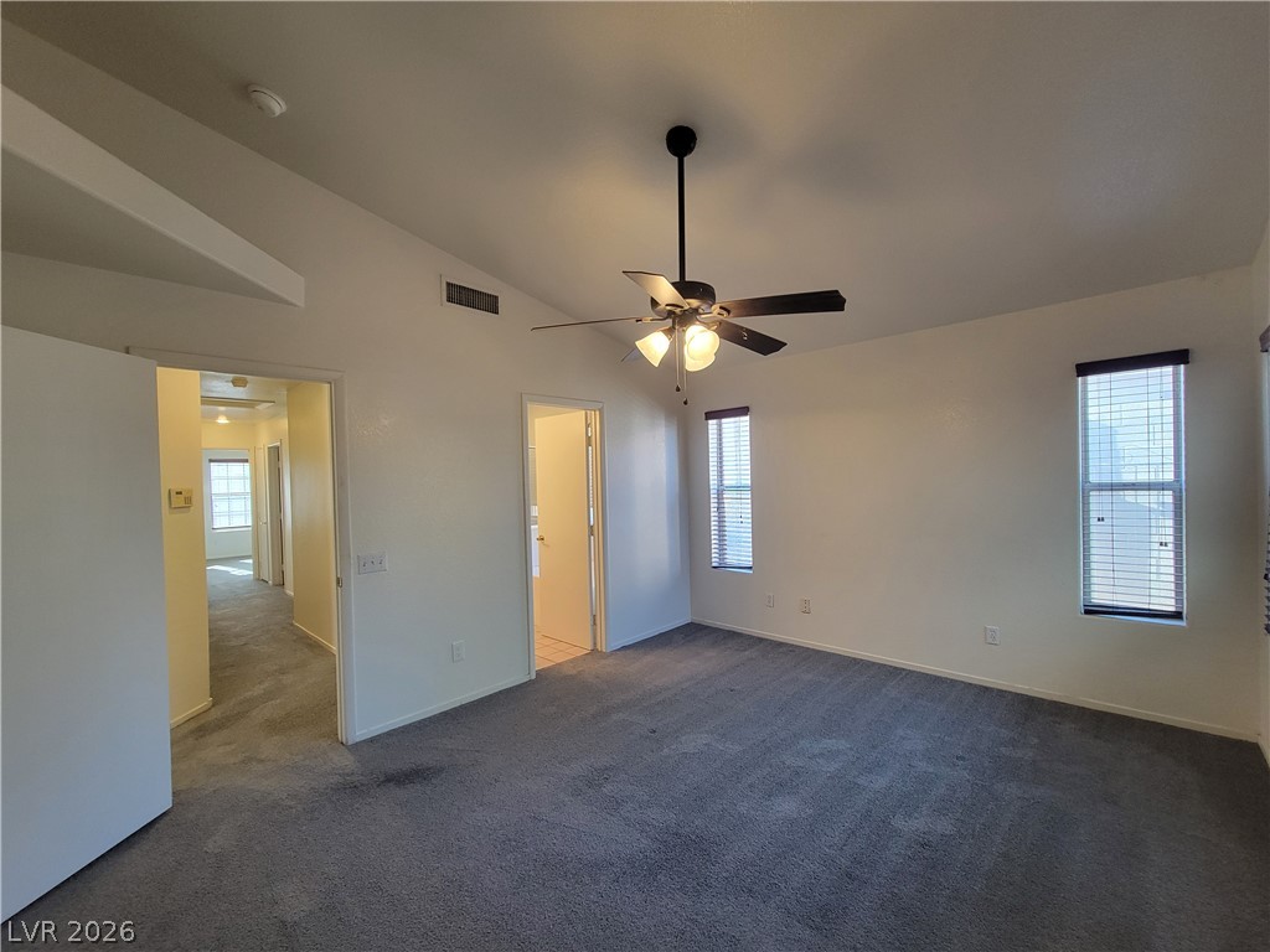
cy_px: 476
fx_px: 477
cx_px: 635
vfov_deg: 89.9
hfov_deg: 106.2
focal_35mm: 13
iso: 250
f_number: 2.2
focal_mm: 2.2
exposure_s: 1/60
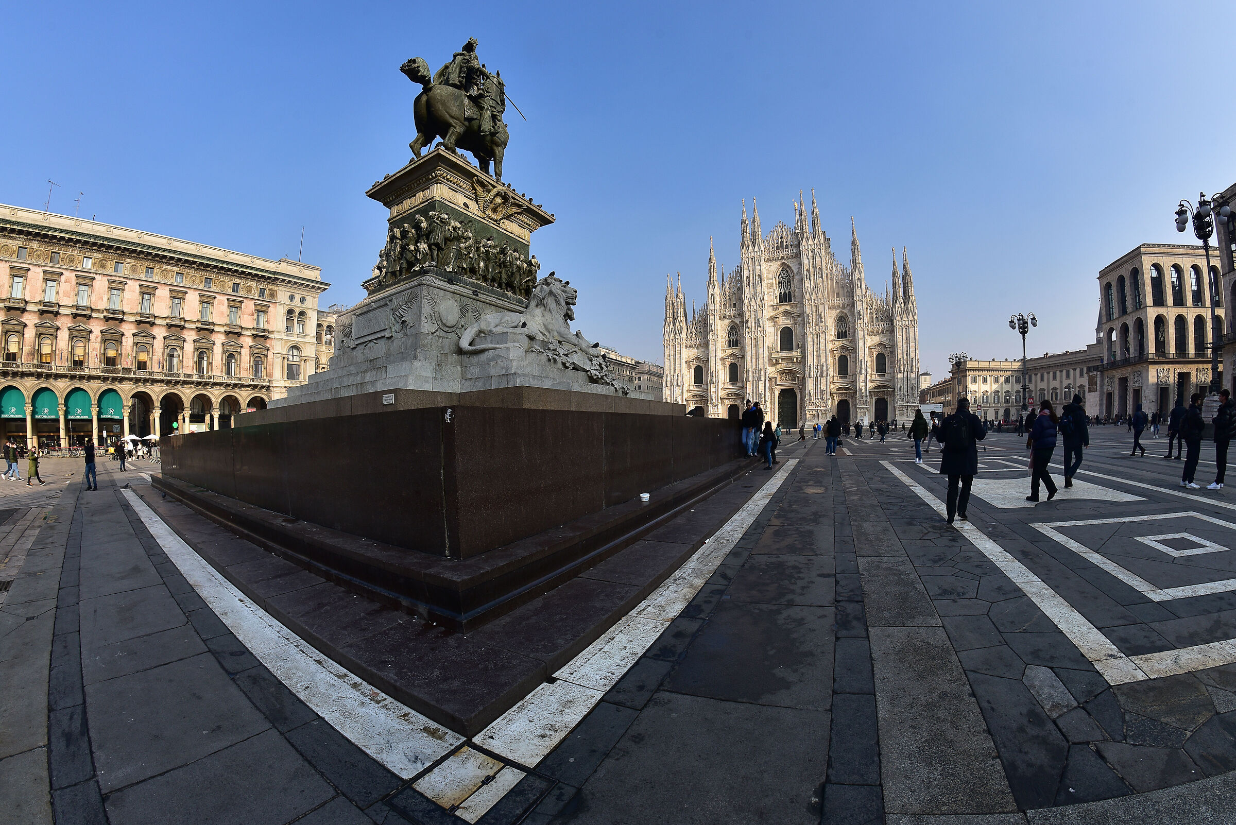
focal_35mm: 12
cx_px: 618
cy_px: 412
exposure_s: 1/250
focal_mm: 12
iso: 200
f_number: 11
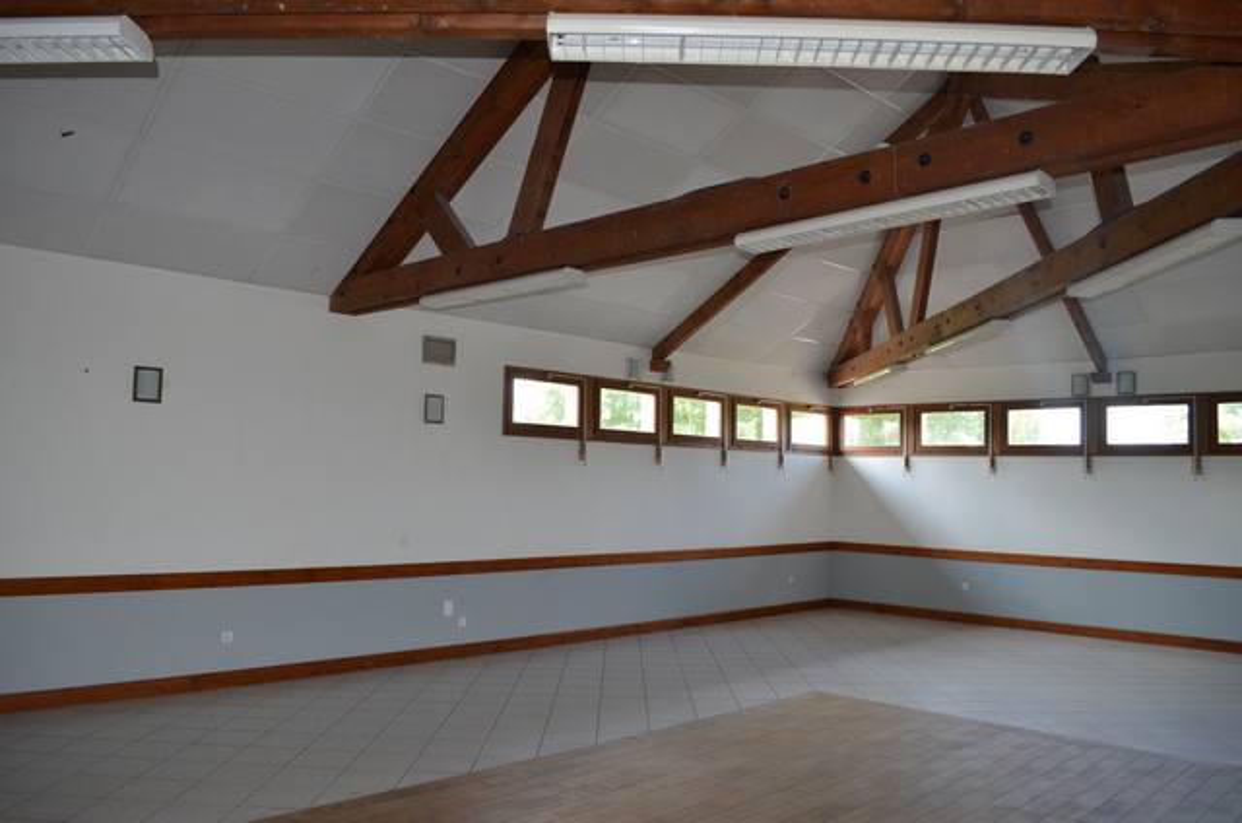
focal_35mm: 27
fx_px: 930
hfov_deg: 67.5
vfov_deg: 47.7
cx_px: 621
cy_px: 412
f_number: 4.5
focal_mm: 18
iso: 800
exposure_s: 1/200
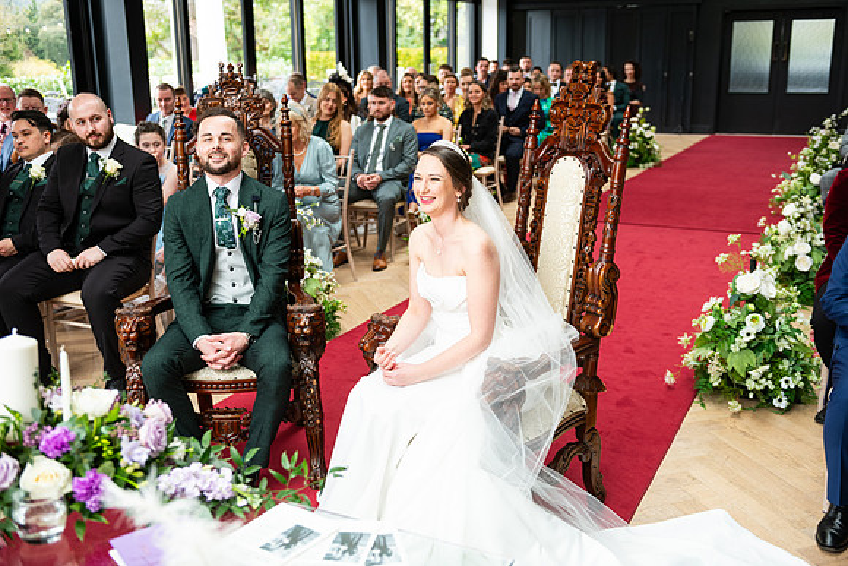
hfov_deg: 50.7
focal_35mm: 38
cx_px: 424
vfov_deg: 35.1
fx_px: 895
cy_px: 283
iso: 400
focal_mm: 38
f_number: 3.5
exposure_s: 1/200
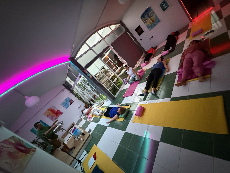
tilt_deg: -13.2
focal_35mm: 14
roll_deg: +45.0
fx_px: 93
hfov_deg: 102.1
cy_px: 86
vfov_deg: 85.7
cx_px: 115
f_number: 2.2
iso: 1250
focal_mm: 2.22
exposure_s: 1/49
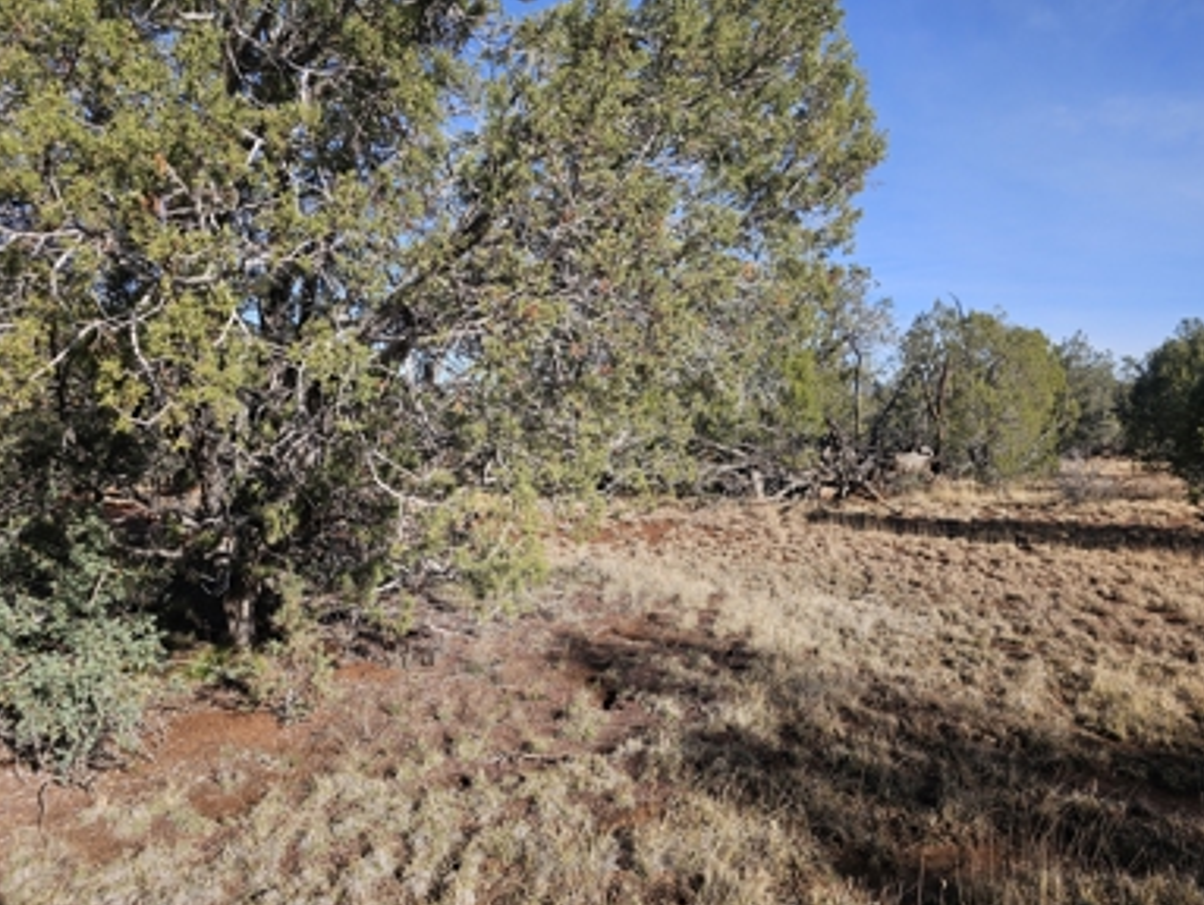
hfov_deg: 71.5
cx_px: 613
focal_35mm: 24
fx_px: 836
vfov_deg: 56.9
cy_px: 468
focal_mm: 6.3
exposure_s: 1/533
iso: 10
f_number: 1.7
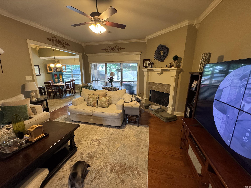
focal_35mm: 14
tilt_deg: -12.4
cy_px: 94
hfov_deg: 102.1
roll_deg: -0.8
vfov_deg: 85.7
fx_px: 102
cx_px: 126
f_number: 2.2
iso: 400
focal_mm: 2.22
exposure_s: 1/60
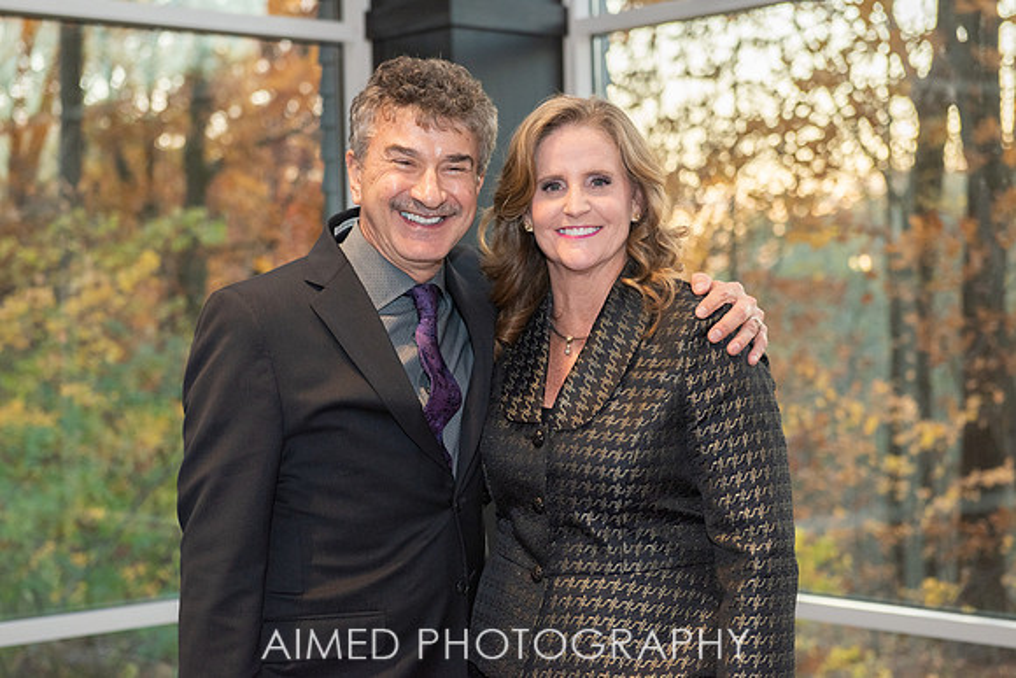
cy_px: 332
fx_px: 2012
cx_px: 507
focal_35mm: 71
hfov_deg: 28.3
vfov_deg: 19.1
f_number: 4
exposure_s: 1/250
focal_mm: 66
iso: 1000
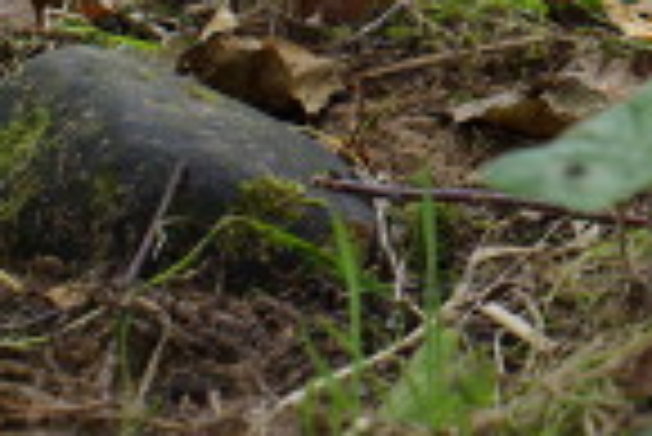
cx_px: 1061
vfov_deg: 6.0
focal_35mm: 227
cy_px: -346
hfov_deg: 8.8
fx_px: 4115
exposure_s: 1/13
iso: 200
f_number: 5.6
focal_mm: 55
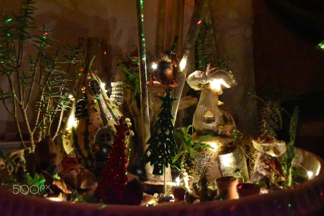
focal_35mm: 69
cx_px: 162
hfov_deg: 29.2
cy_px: 108
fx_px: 621
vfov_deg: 19.7
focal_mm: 46
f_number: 5.3
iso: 12800
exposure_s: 1/60
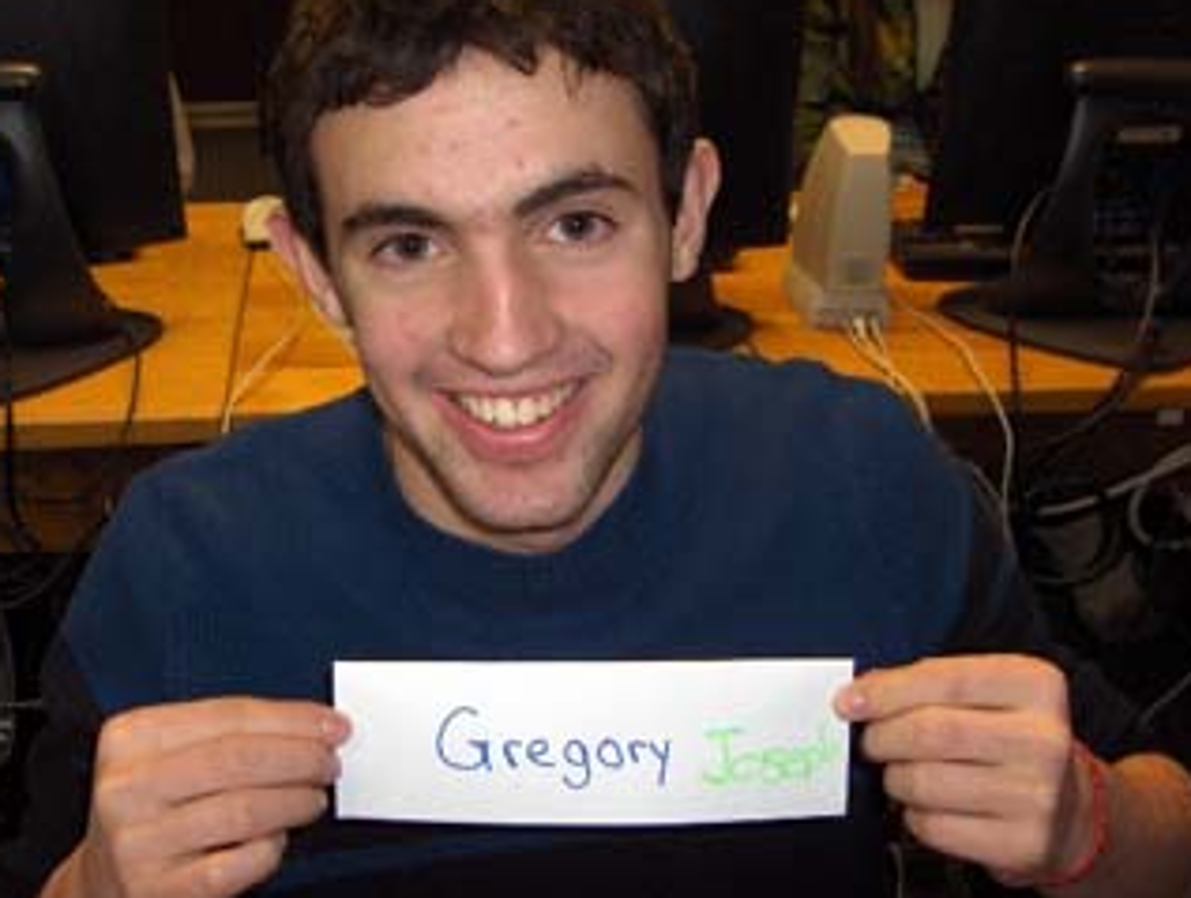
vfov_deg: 33.7
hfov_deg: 43.8
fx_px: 1482
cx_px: 609
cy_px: 445
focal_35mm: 43
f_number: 2.8
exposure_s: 1/60
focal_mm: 8
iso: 100
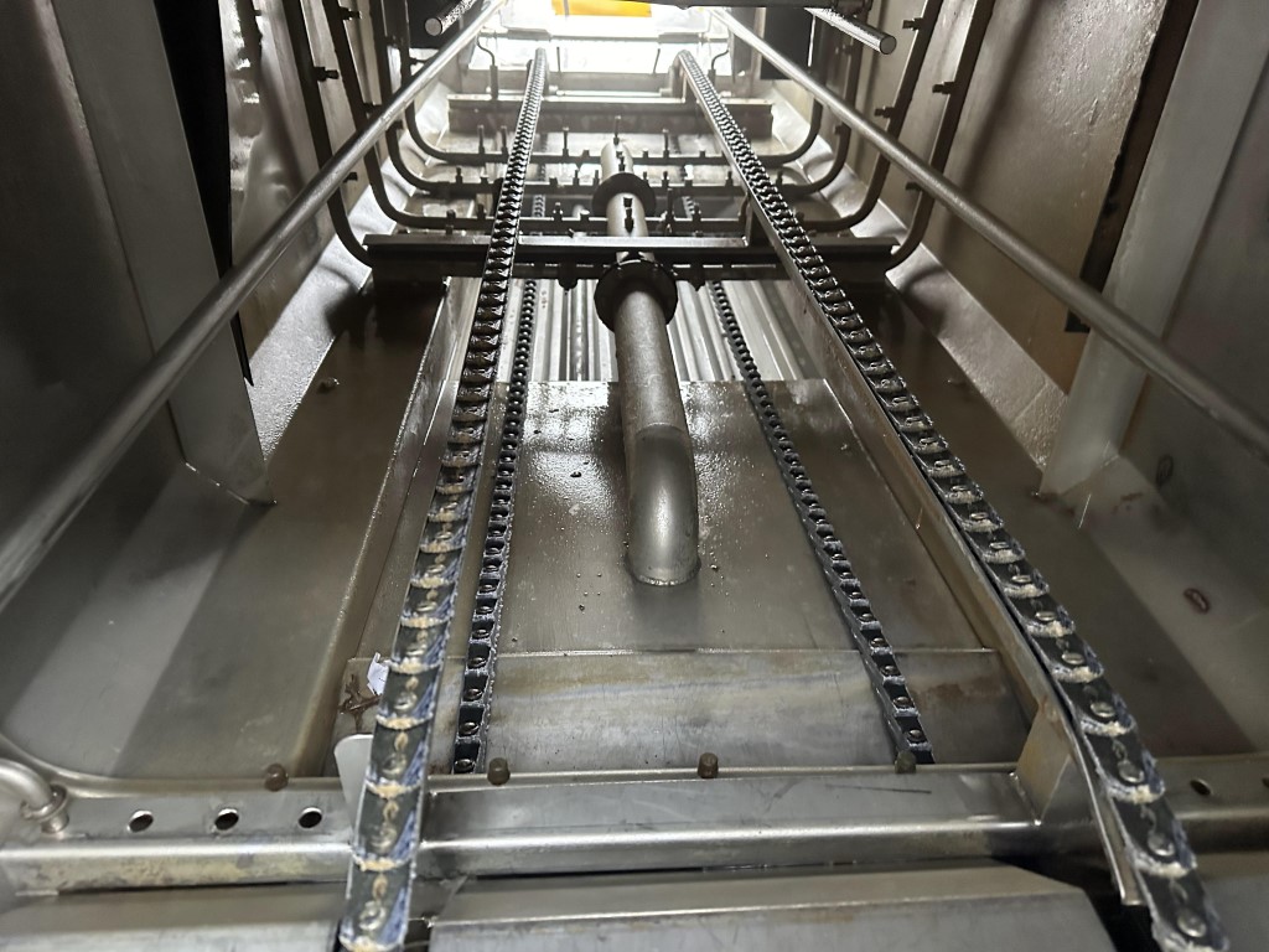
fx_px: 880
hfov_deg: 71.6
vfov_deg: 56.8
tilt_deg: -33.1
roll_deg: -3.3
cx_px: 634
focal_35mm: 24
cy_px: 476
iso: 1000
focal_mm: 6.86
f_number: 1.78
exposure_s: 1/47
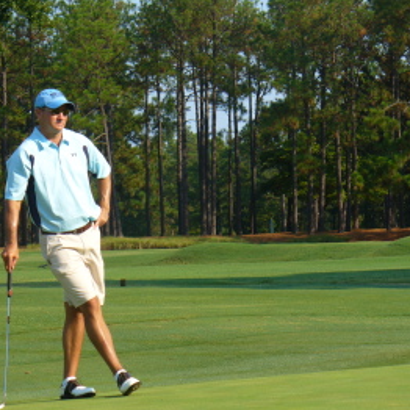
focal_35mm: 151
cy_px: 205
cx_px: 138
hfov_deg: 11.6
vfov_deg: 11.6
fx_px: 2023
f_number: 3.7
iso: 80
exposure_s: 1/500
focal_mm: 21
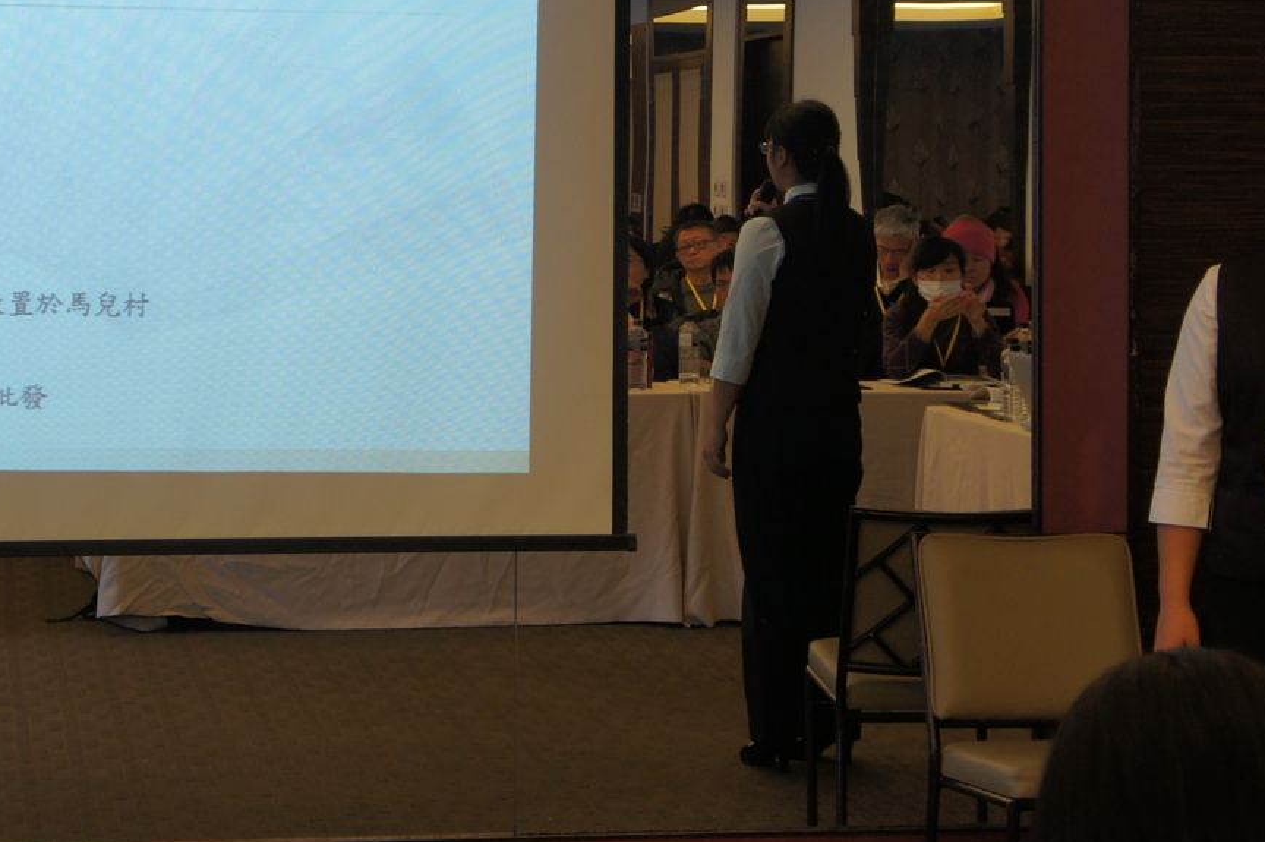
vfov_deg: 14.0
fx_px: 3408
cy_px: 101
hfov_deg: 21.0
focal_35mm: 97
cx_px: 463
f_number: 4.5
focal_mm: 31
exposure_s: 1/60
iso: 200
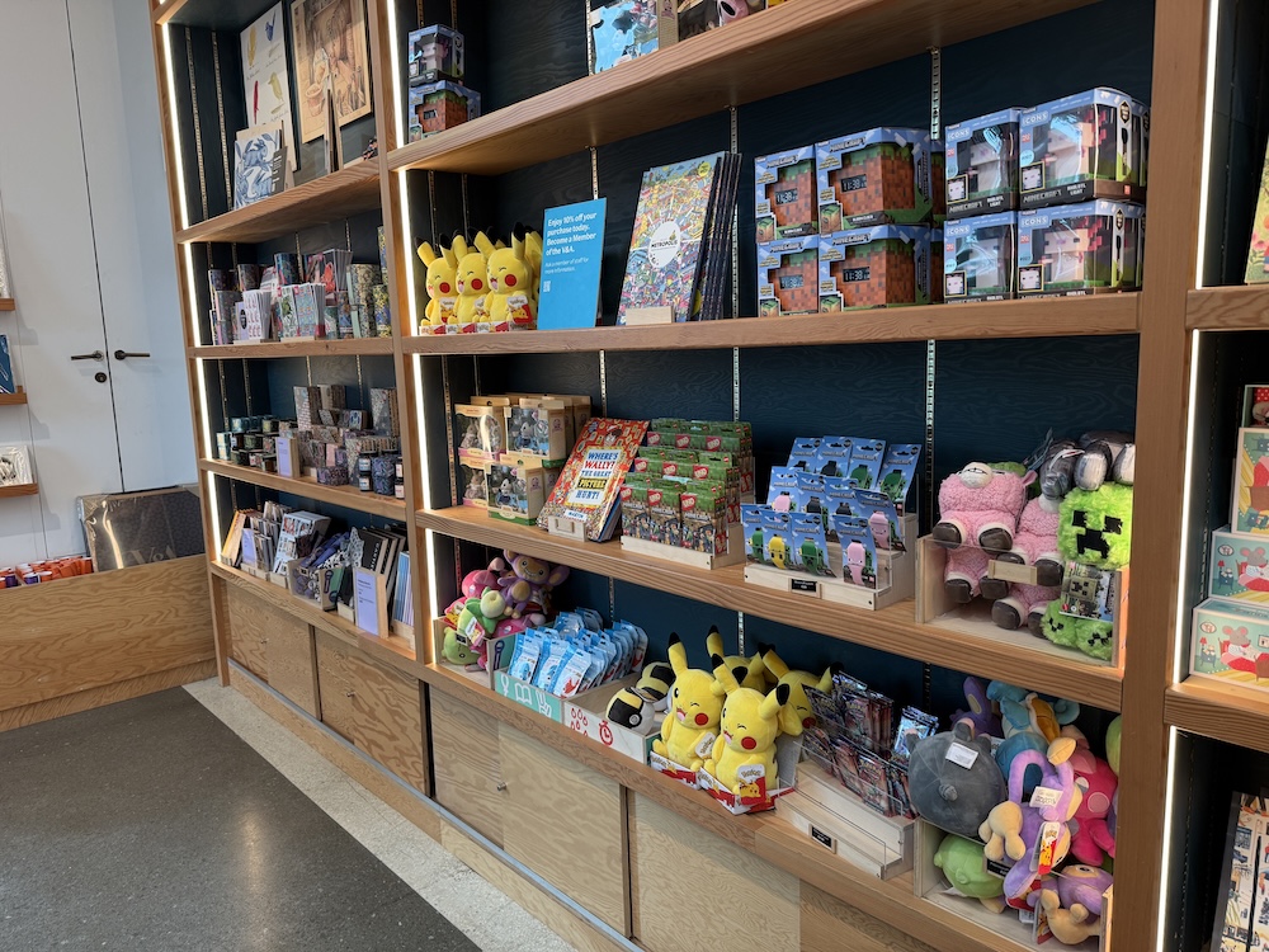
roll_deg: +2.1
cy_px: 476
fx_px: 880
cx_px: 634
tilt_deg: -6.8
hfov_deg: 71.6
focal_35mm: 24
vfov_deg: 56.8
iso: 100
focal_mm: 6.76
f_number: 1.78
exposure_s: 1/100
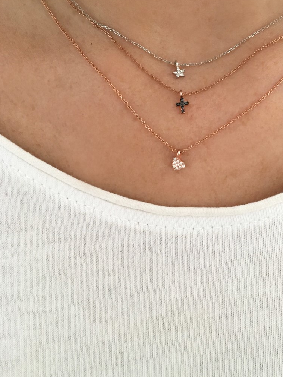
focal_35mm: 43
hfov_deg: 33.1
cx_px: 201
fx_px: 469
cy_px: 120
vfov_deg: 43.1
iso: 160
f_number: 2.2
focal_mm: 4.15
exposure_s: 1/33
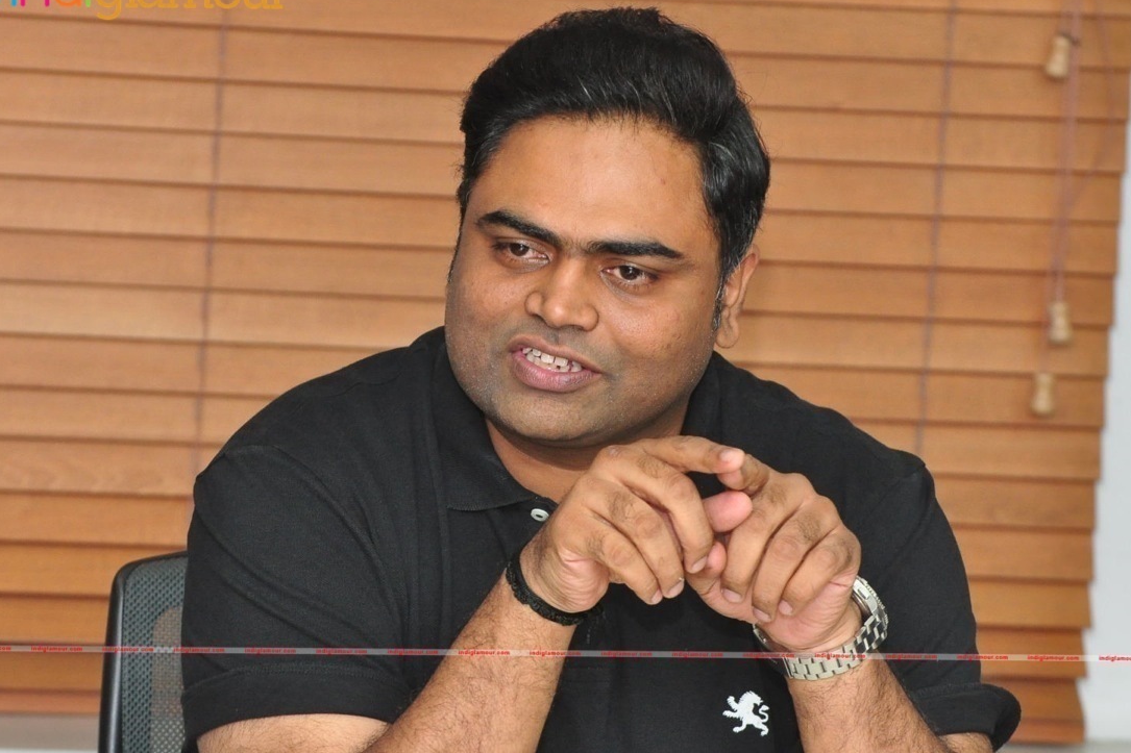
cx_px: 555
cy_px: 368
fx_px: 7287
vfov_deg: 5.9
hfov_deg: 8.9
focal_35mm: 232
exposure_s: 1/125
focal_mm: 140
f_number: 6.3
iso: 1600
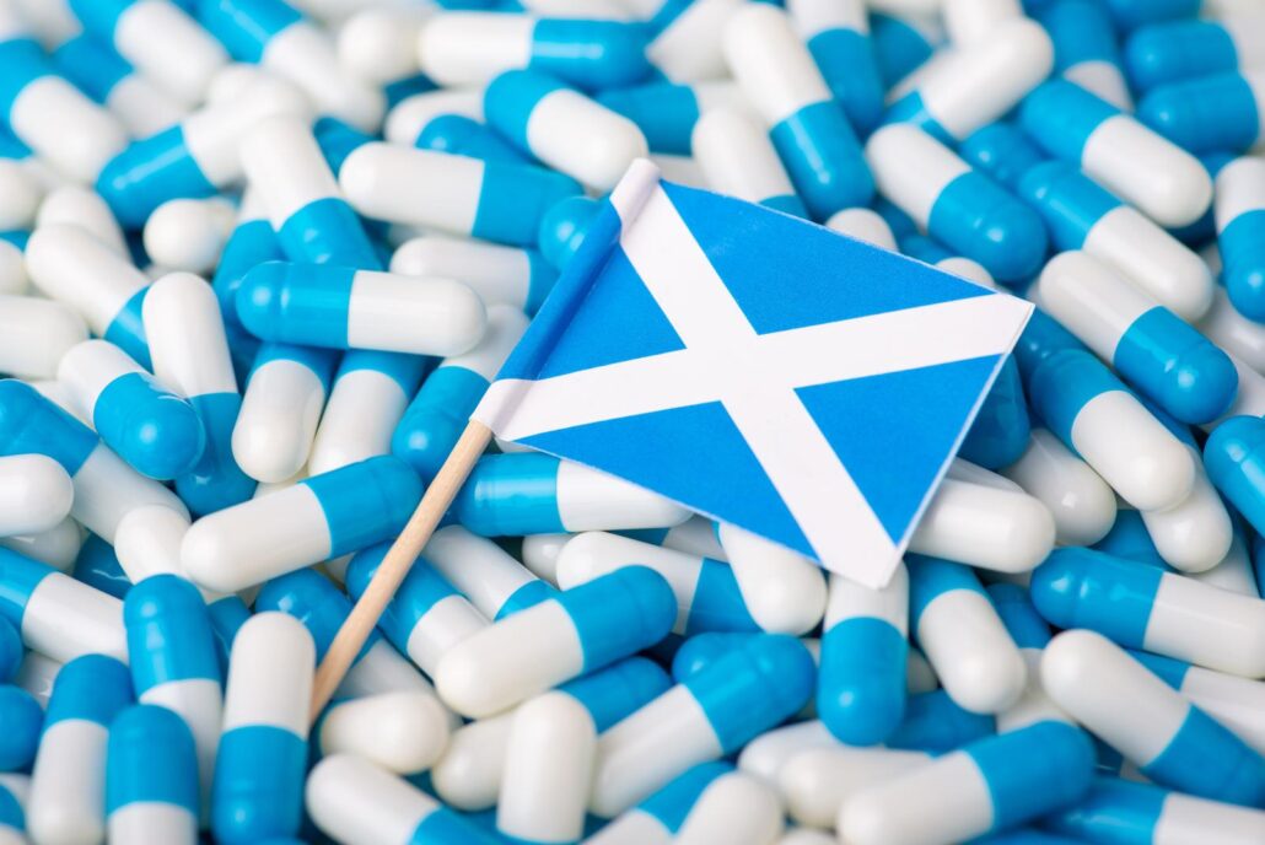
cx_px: 632
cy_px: 422
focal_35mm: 100
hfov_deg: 20.4
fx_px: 3516
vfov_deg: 13.7
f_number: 11
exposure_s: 1/125
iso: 100
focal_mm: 100
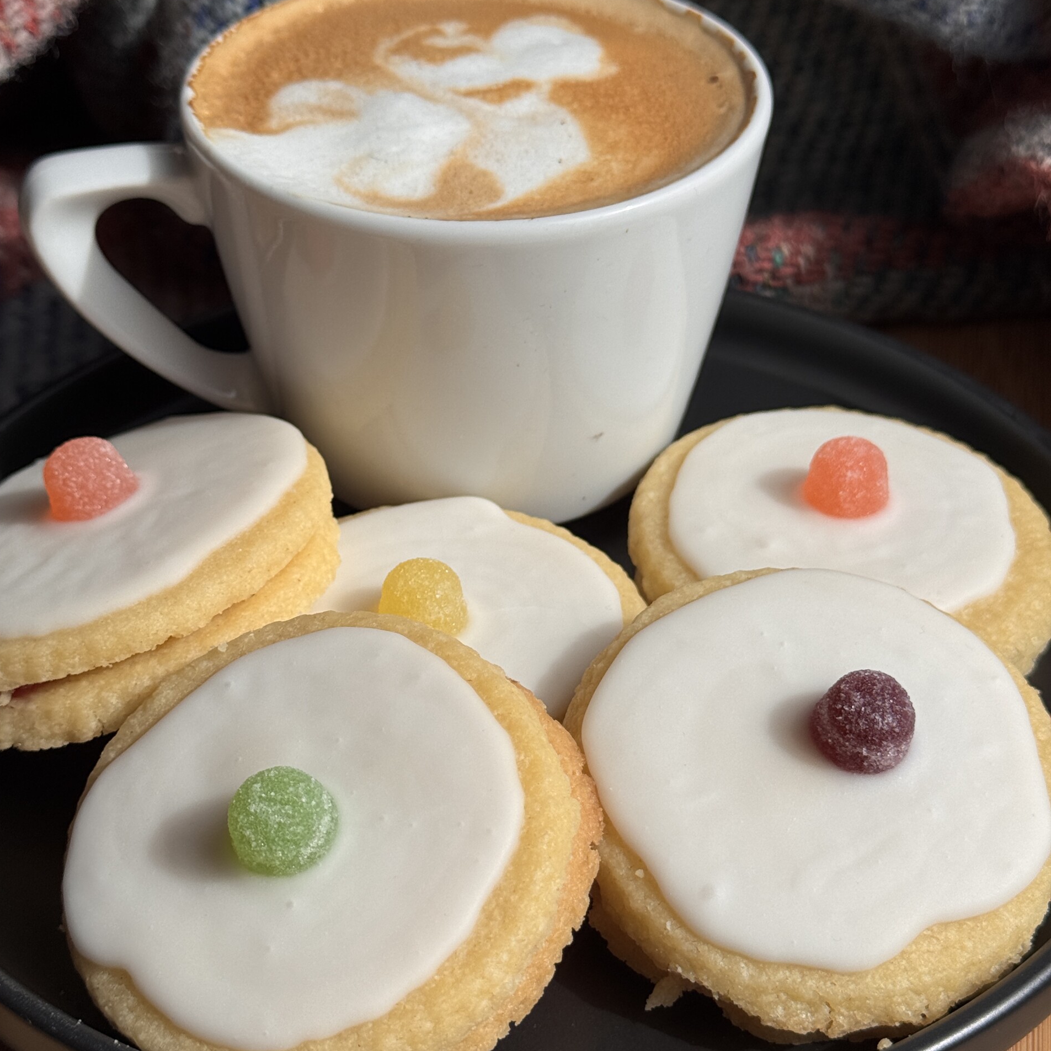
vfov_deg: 30.0
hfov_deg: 30.0
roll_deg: -0.9
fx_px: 1958
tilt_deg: -37.7
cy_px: 557
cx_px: 522
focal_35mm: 57
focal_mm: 6.76
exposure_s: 1/4975
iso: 64
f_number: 1.78
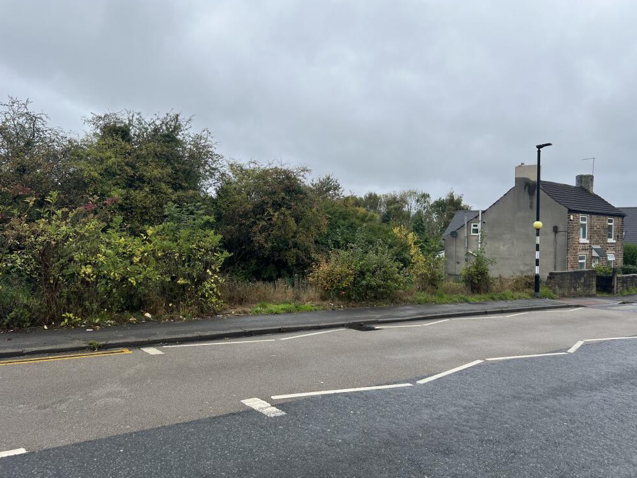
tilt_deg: +1.1
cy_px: 232
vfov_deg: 51.4
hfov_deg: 65.3
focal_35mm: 27
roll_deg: -0.2
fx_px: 497
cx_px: 317
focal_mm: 5.7
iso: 50
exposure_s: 1/1361
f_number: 1.5
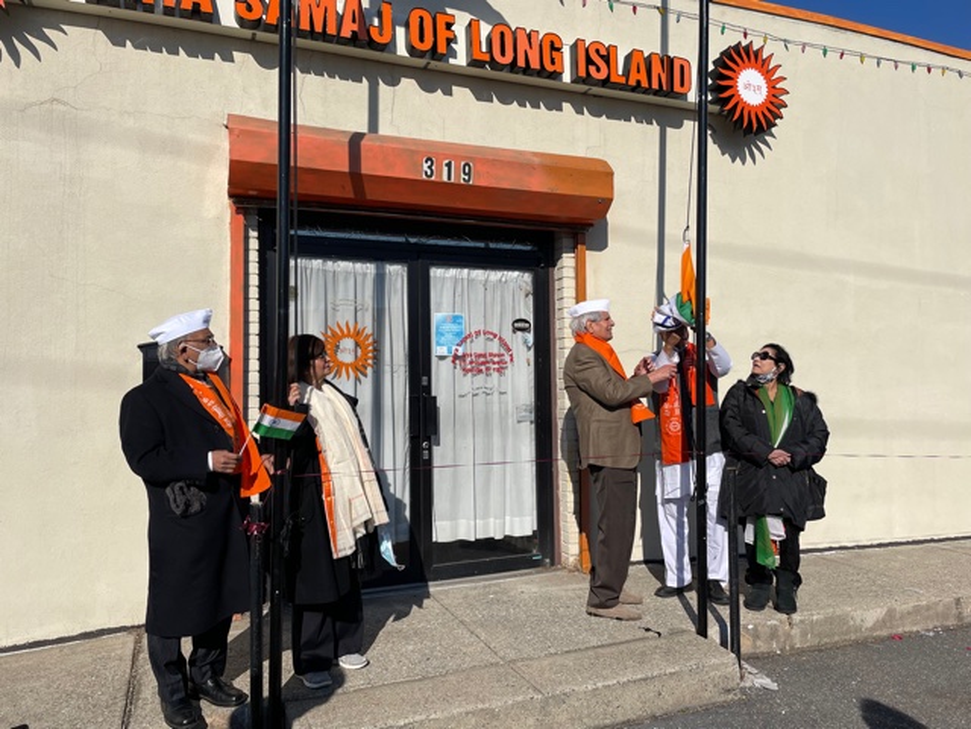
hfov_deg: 67.3
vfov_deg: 53.1
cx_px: 486
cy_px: 364
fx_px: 729
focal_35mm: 26
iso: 32
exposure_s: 1/7813
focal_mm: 4.2
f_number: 1.6
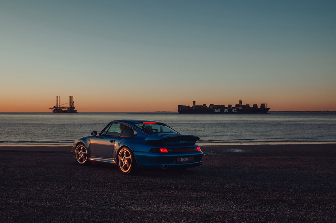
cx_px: 168
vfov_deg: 37.8
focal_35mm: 35
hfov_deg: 54.5
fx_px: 326
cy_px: 112
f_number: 7.1
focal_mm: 35
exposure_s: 1/125
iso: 200
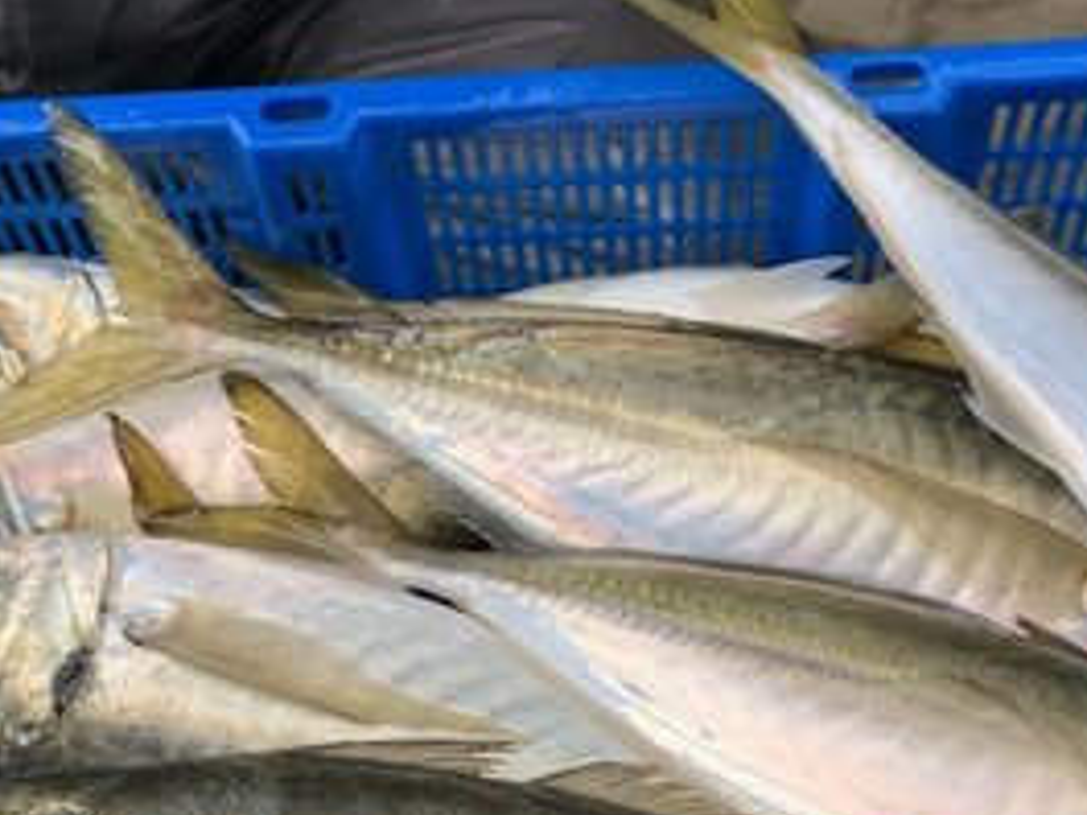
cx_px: 457
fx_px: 1978
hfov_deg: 30.7
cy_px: 547
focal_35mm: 63
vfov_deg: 23.2
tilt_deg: -63.3
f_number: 1.8
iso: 25
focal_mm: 4.25
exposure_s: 1/122
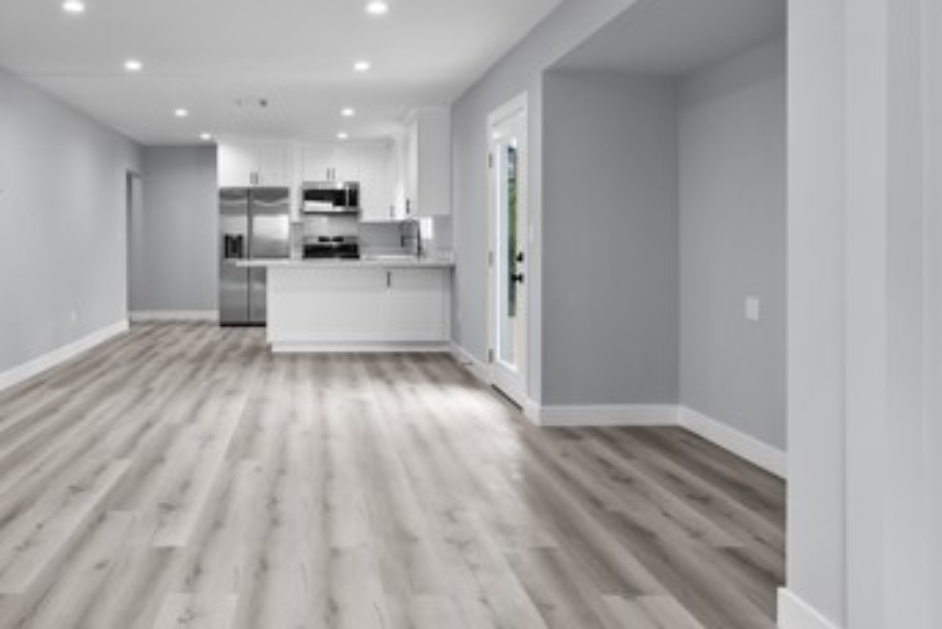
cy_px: 205
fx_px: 733
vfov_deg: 45.7
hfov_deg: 64.1
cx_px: 330
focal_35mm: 28
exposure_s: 1/2
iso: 250
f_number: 9
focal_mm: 15
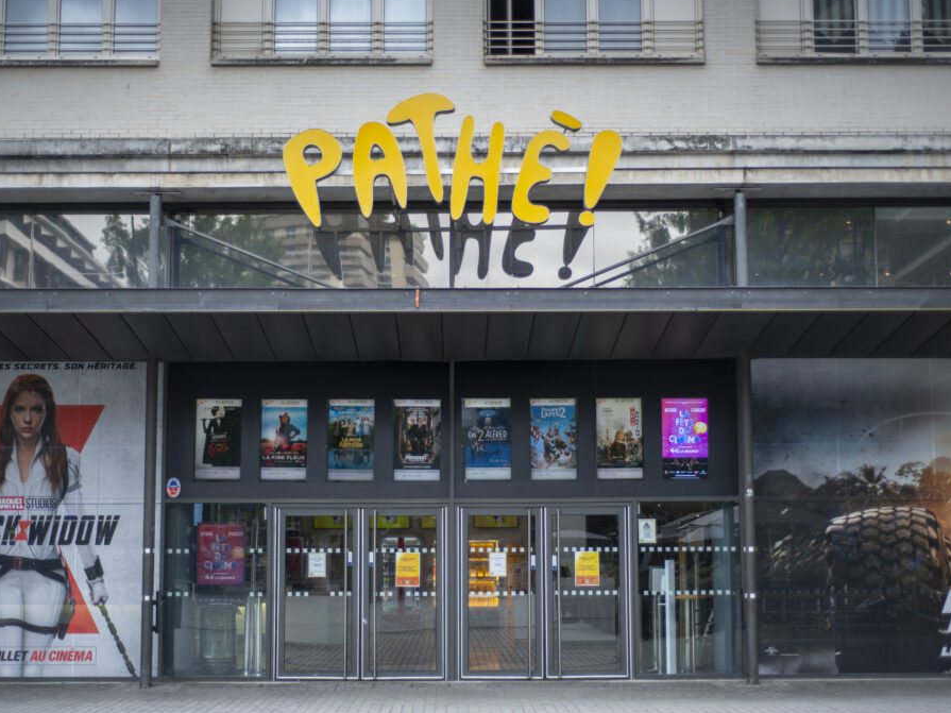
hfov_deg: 34.9
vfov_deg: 26.6
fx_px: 1511
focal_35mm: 55
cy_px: 355
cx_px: 453
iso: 80
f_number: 1.8
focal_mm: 50
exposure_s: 1/500
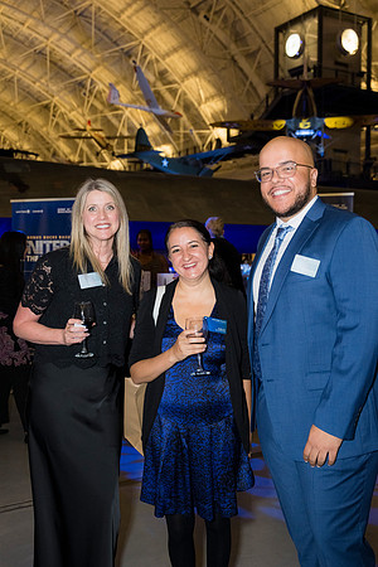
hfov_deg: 35.1
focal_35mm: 38
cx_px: 189
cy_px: 284
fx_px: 598
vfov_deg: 50.7
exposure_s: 1/160
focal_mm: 38
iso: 3200
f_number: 4
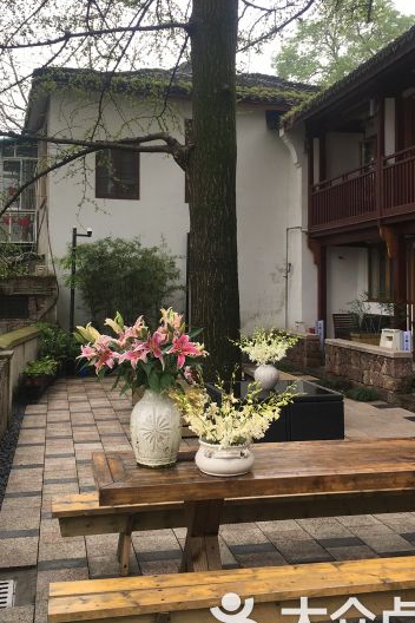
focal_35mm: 40
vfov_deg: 48.3
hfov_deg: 33.4
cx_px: 196
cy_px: 269
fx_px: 692
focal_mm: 4.15
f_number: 2.2
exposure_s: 1/229
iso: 25
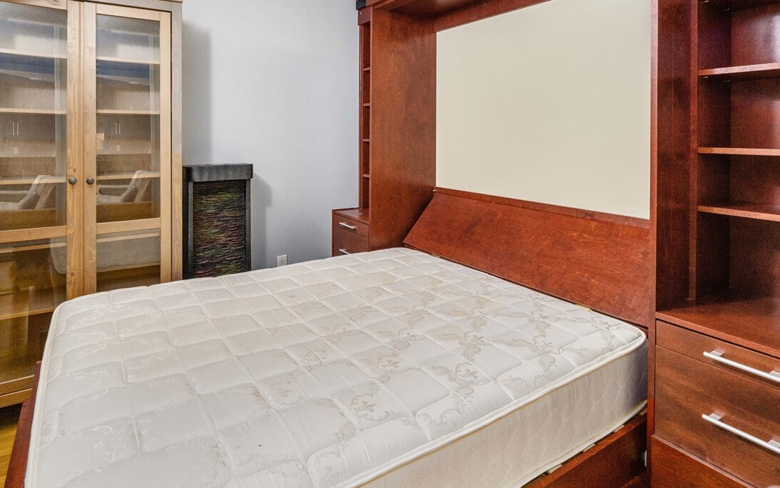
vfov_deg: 59.2
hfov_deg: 87.2
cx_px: 325
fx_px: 404
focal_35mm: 19
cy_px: 127
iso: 1000
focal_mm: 12
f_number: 8
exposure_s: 1/3
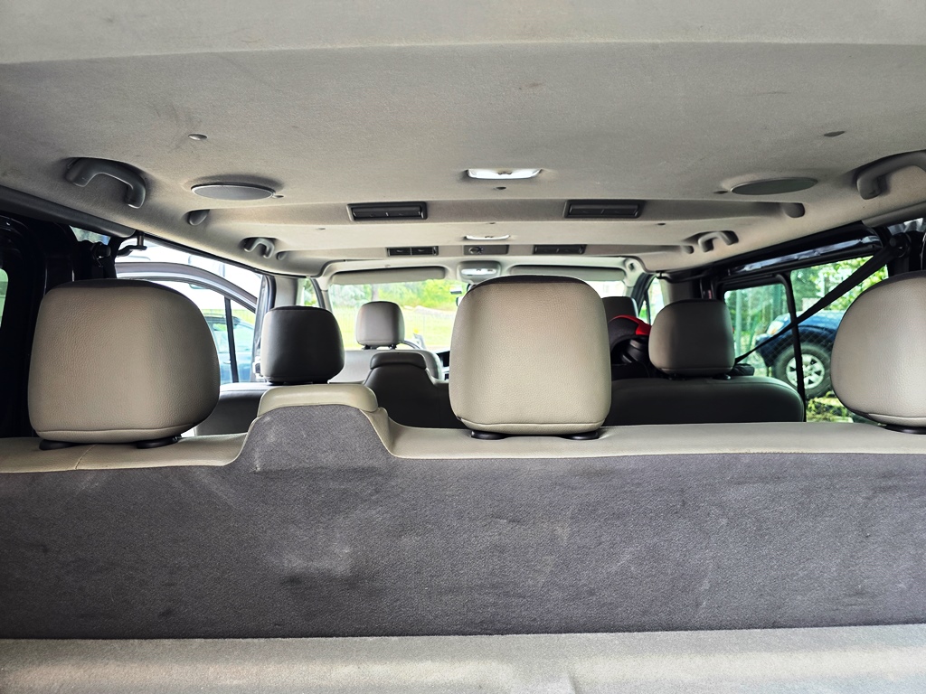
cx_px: 463
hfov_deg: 73.9
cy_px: 347
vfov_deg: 58.9
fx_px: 615
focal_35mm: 23
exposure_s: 1/180
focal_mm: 6.3
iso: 125
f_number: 1.7
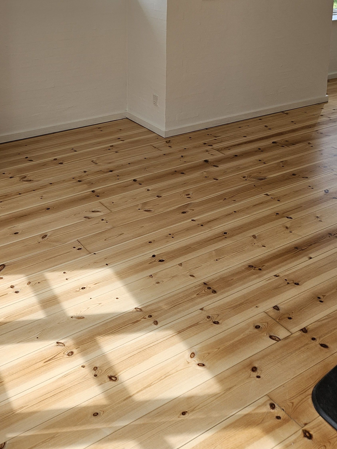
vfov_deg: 42.5
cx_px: 122
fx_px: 532
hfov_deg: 34.9
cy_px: 57
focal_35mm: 41
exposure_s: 1/208
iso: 25
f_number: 1.8
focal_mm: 5.4
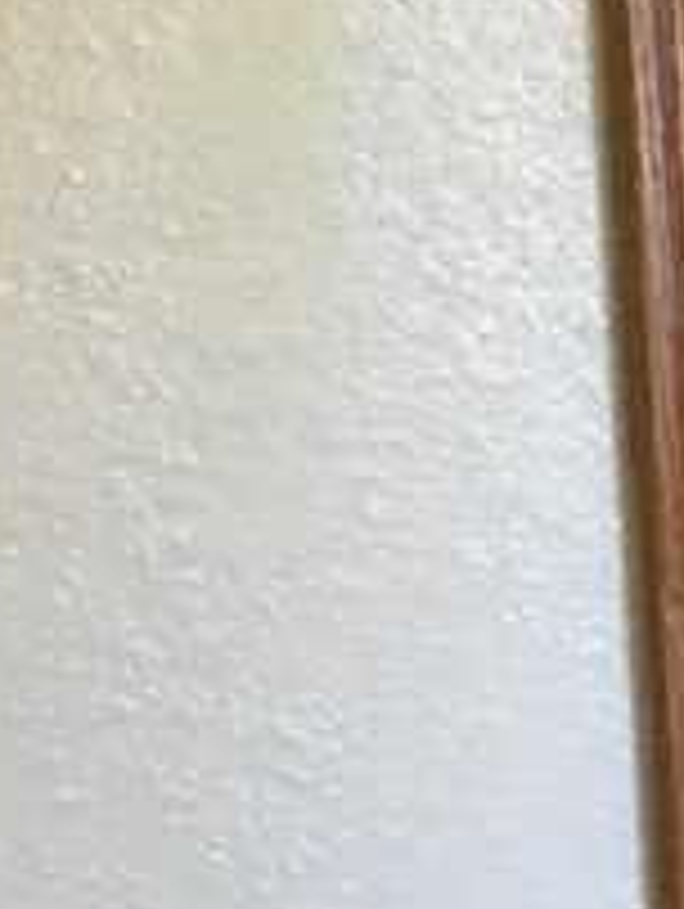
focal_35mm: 147
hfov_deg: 9.1
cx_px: 1674
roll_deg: +1.2
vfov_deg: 13.4
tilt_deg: -9.5
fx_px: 3865
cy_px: 549
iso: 100
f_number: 2.2
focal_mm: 4.15
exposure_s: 1/30
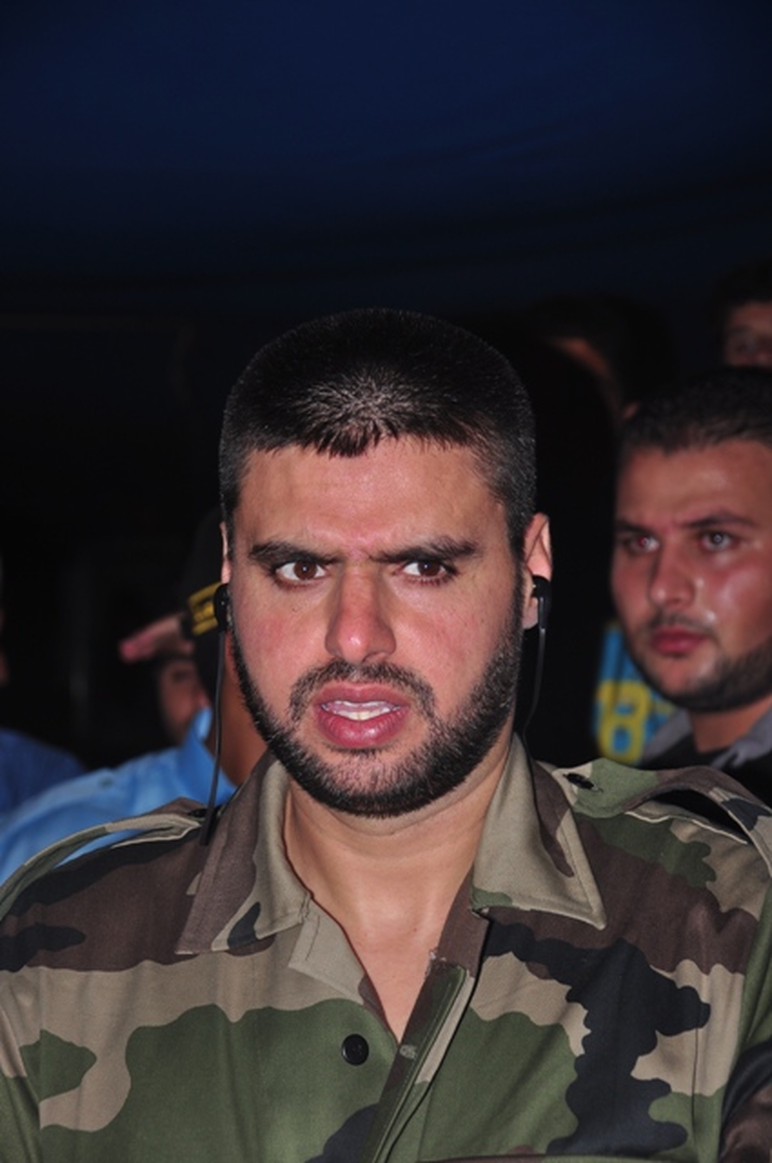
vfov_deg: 18.2
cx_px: 386
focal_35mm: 112
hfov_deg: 12.1
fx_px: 3628
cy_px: 582
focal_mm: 75
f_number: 5.6
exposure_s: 1/200
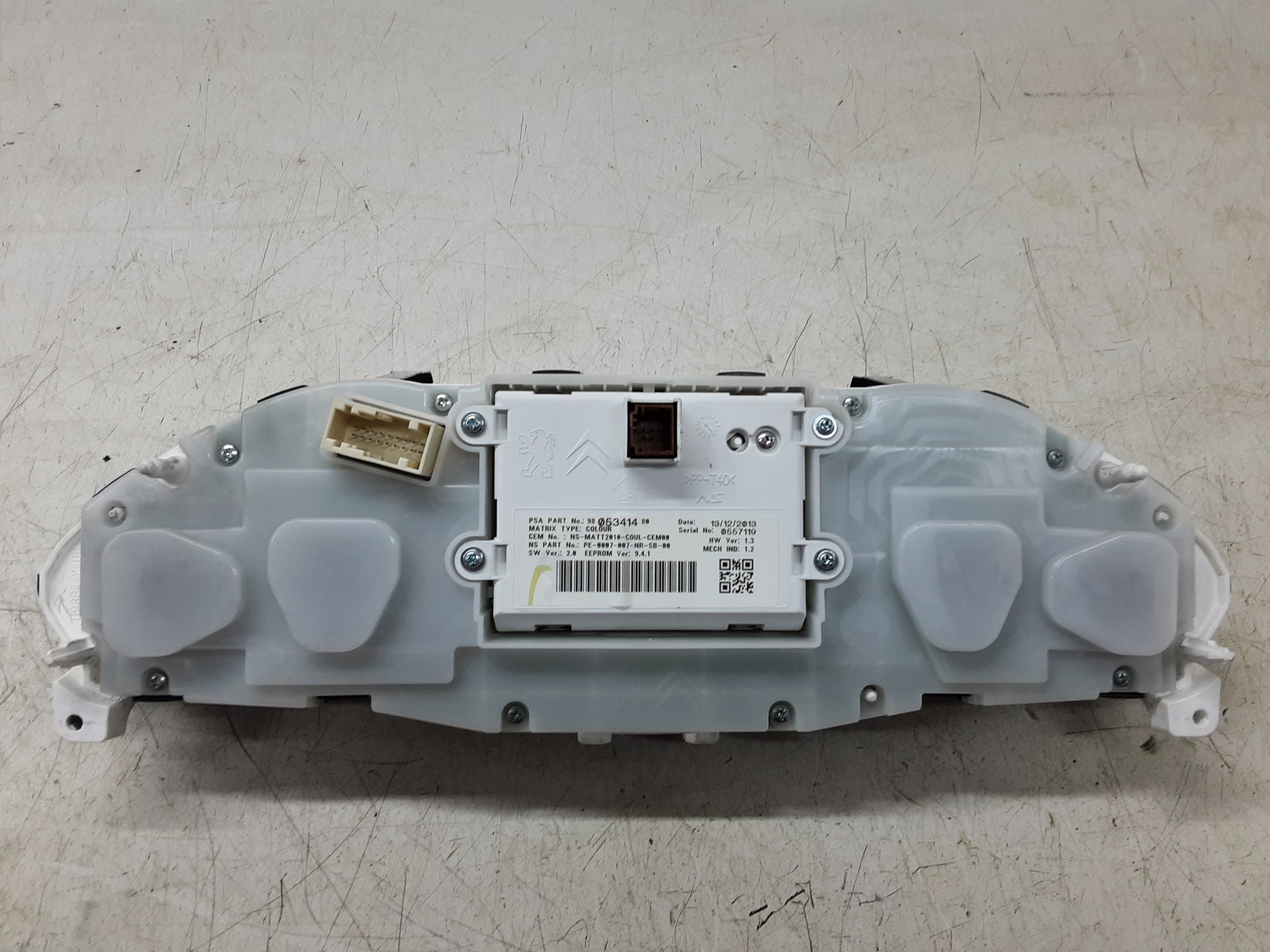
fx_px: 991
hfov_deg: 65.3
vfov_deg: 51.4
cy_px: 476
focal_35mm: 27
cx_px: 635
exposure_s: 1/50
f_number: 1.9
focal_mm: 2.91
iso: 50
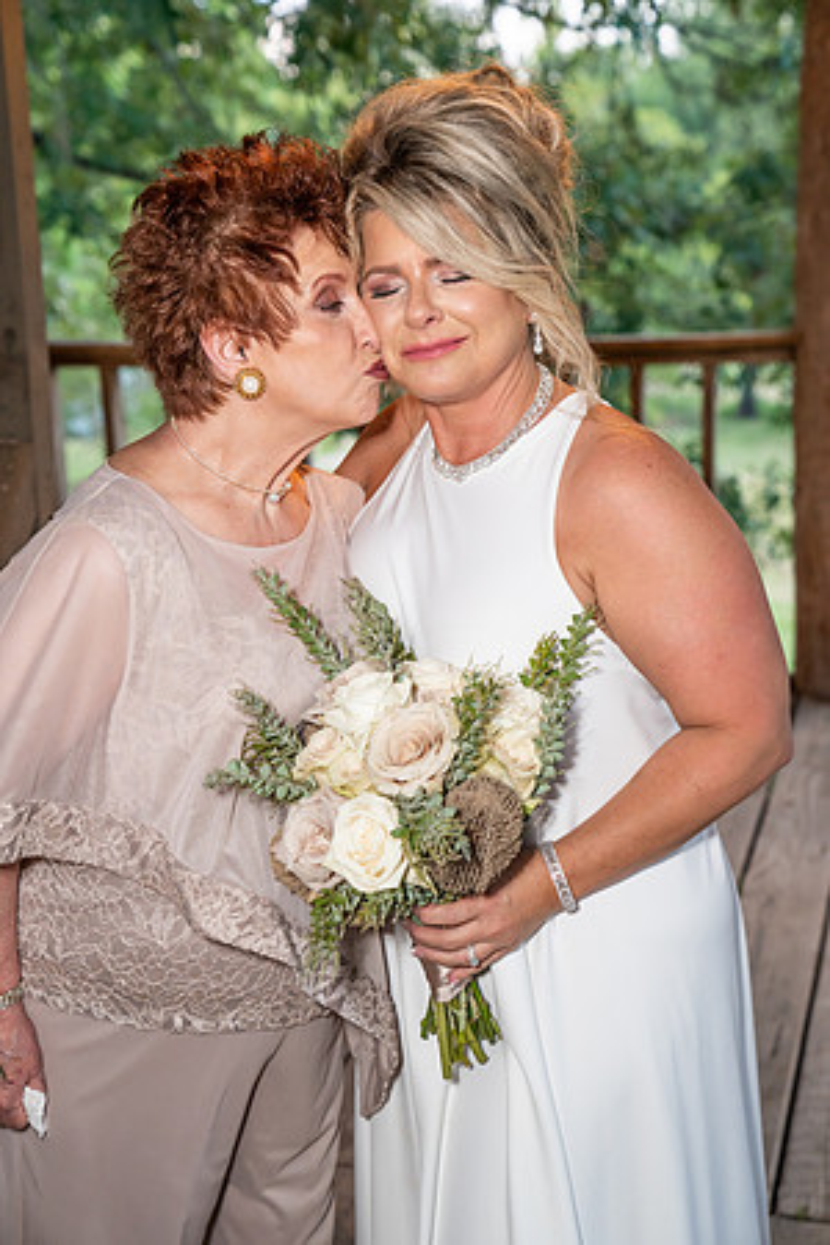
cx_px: 415
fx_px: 2006
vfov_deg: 34.5
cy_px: 622
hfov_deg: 23.4
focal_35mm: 58
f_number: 4.5
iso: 1600
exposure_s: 1/125
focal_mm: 58
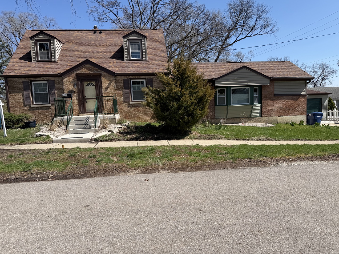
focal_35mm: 24
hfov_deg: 71.6
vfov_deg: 56.8
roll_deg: +3.1
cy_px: 127
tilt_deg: -5.8
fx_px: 235
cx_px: 170
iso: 80
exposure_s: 1/4405
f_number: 1.78
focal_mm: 6.76
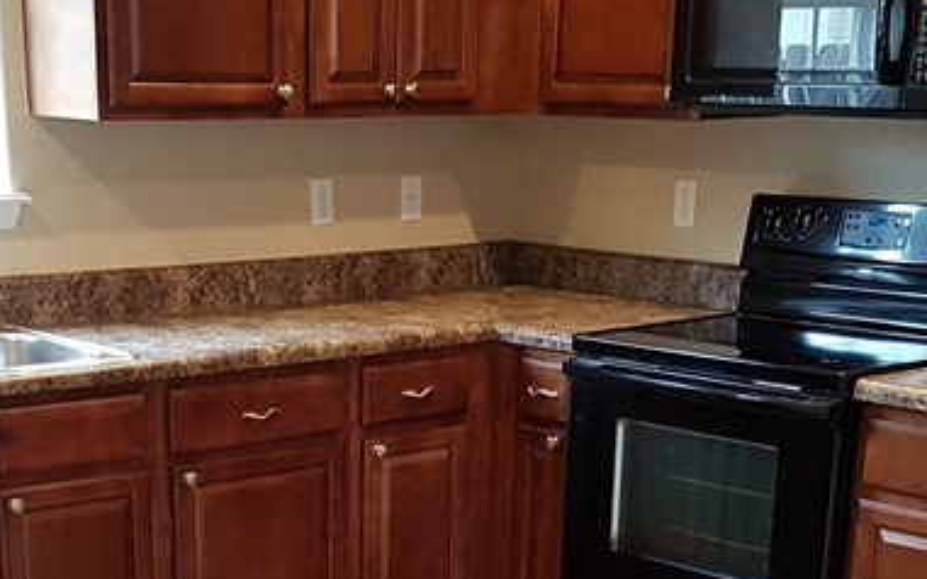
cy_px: 713
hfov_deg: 27.8
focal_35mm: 74
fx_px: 1869
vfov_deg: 16.8
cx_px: 421
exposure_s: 1/40
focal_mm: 4.2
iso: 200
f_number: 1.7
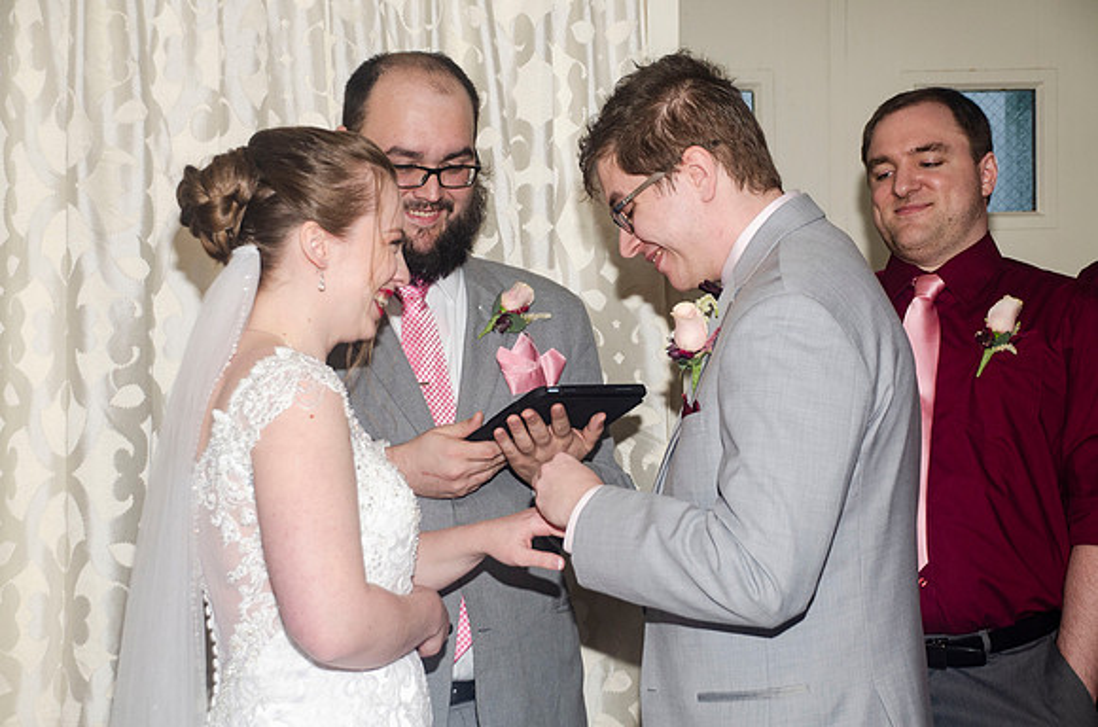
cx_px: 549
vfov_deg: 17.4
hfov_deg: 26.0
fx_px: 2374
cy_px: 364
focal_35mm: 78
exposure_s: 1/60
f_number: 5.6
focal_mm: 52
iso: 400
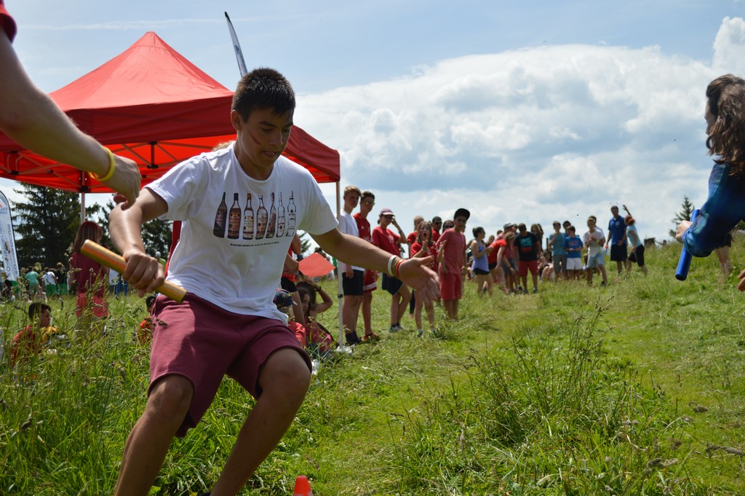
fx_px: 993
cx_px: 372
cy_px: 248
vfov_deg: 28.0
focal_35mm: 48
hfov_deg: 41.1
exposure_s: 1/800
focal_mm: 32
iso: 100
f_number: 4.8
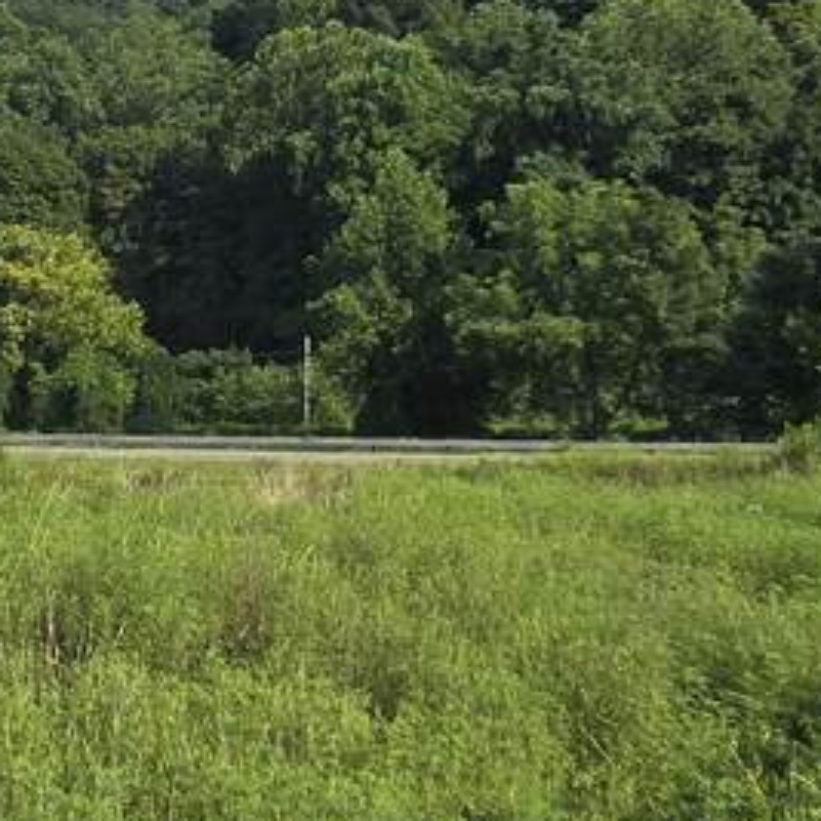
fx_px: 1476
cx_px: -71
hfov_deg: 28.4
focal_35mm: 55
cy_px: 126
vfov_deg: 30.1
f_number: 2.2
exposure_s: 1/2730
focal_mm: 2.2
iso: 50
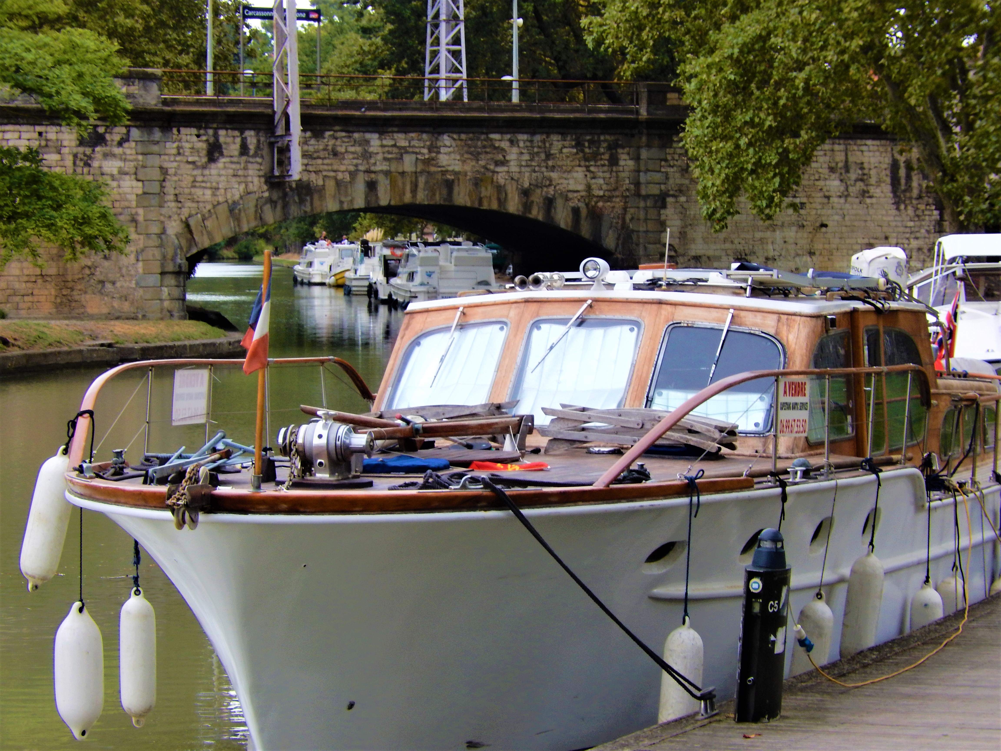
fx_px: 3875
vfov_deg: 11.1
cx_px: 500
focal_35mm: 134
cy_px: 376
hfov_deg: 14.7
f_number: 5.6
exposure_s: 1/40
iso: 125
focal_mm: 24.1
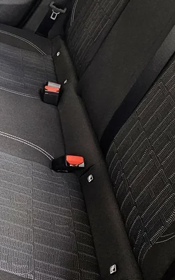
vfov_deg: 41.9
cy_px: 45
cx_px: -31
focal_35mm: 45
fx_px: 344
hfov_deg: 25.8
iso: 200
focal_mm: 2.2
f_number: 2.2
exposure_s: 1/70.8
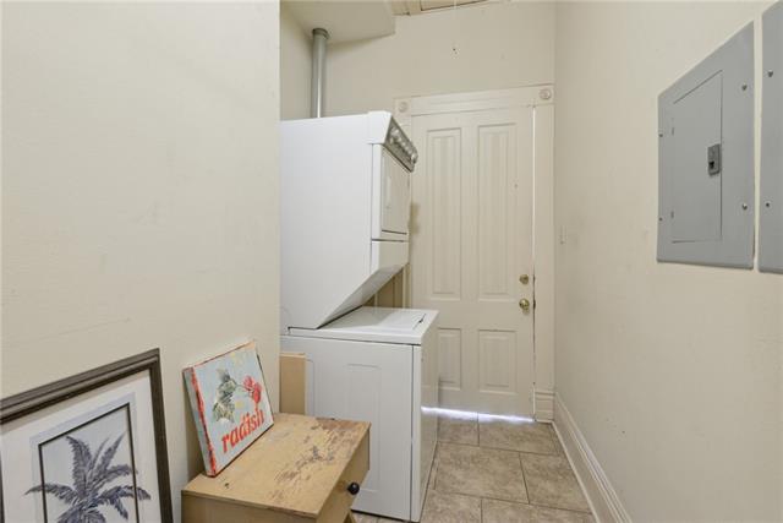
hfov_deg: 96.7
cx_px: 392
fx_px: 348
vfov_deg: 73.8
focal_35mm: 16
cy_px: 262
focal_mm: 16
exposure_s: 1
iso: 800
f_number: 11
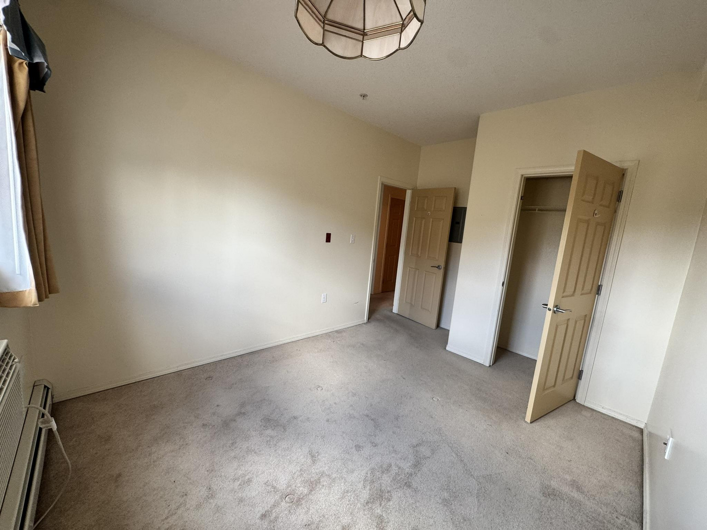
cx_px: 354
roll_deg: -5.3
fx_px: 286
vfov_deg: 85.7
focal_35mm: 14
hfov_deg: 102.1
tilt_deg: -8.1
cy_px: 265
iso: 160
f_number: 2.2
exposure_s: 1/99
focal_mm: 2.22
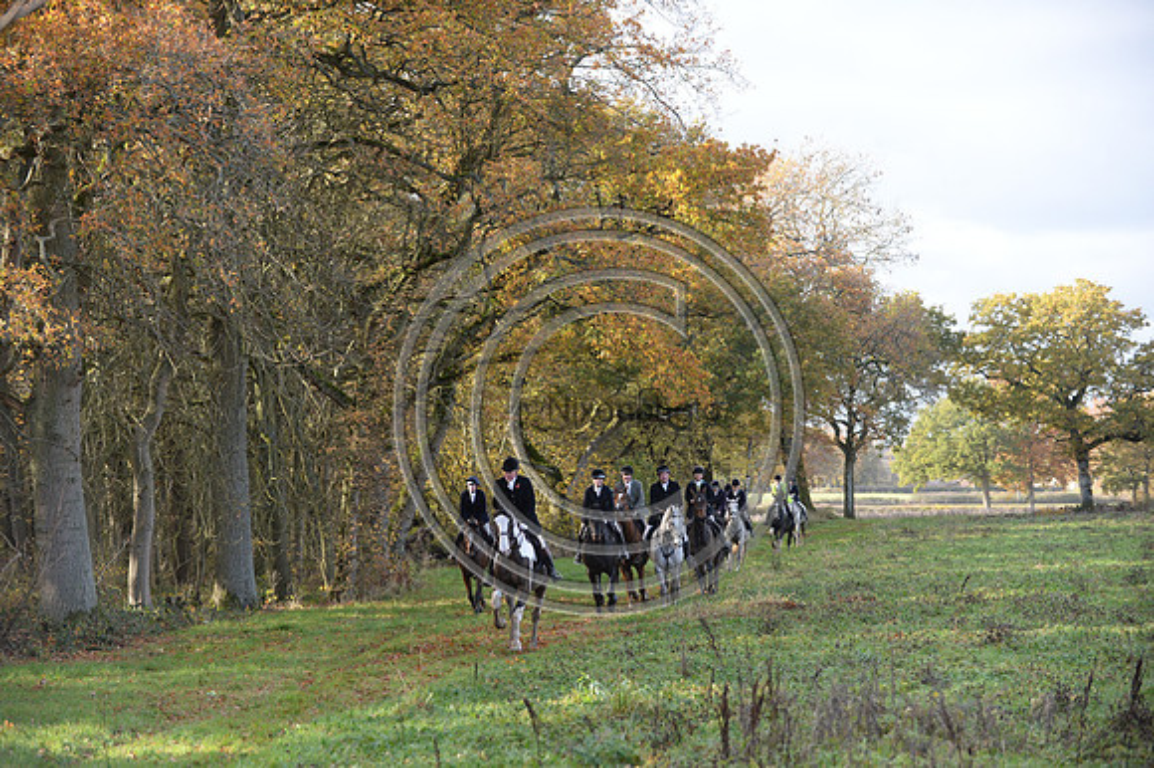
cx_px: 577
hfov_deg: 20.8
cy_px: 384
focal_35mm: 98
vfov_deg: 13.9
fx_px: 3140
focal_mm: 98
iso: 800
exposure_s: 1/1000
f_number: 3.2
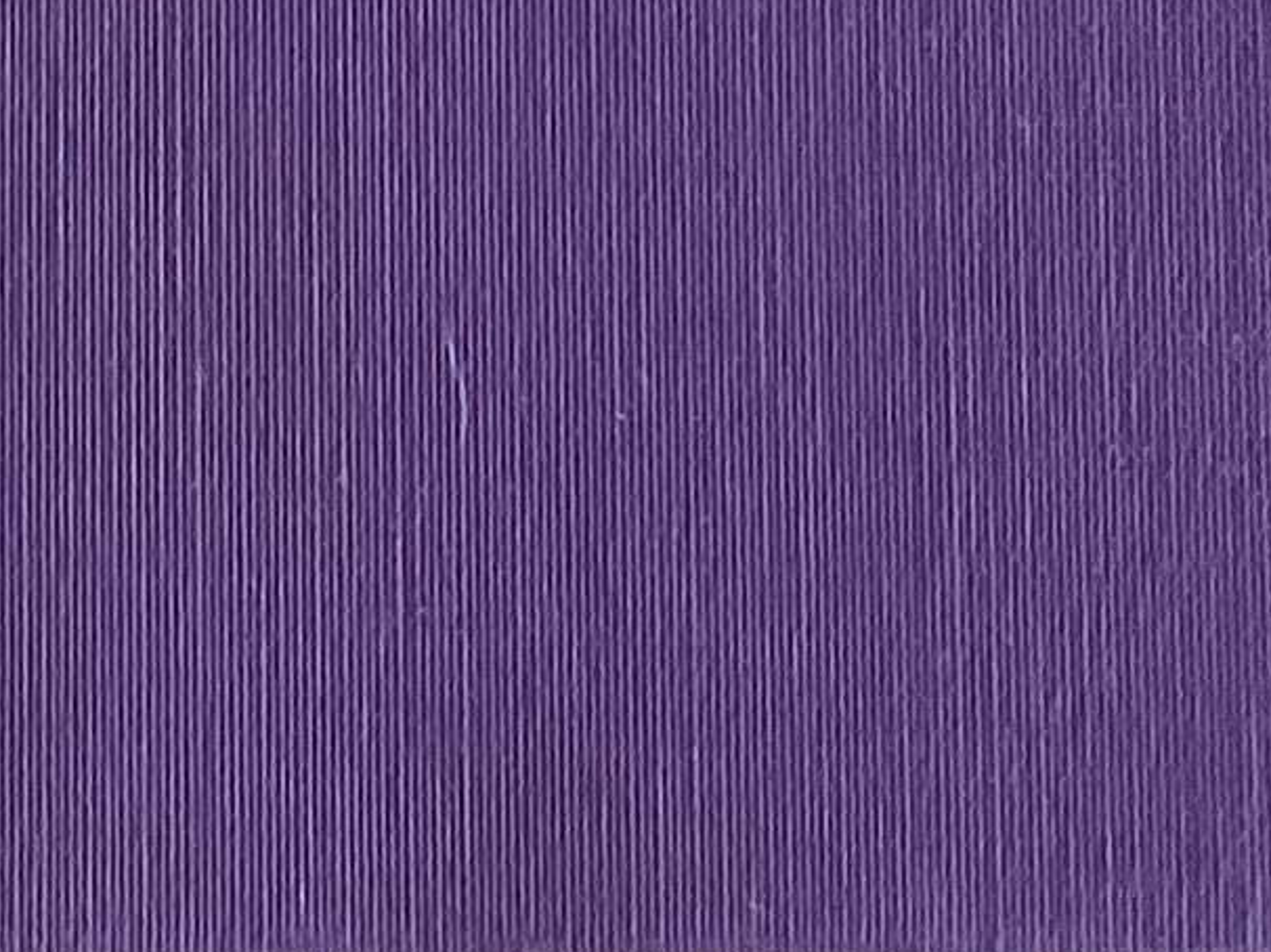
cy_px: -1384
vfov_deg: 7.2
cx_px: 92
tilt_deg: -82.3
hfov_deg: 10.2
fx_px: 7084
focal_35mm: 193
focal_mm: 3
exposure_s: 1/60
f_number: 1.8
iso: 160
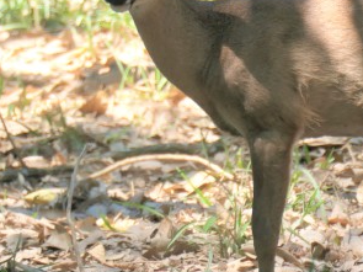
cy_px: 61
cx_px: 362
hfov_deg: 2.1
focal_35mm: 939
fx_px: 9843
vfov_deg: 1.6
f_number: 6.4
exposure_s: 1/160
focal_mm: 132
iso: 200
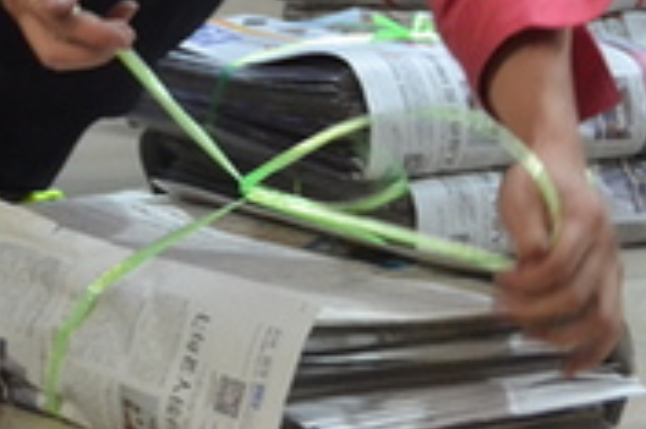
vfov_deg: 7.2
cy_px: -187
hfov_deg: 10.9
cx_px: 226
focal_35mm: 189
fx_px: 3388
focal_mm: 40
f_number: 5
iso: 3200
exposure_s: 1/60
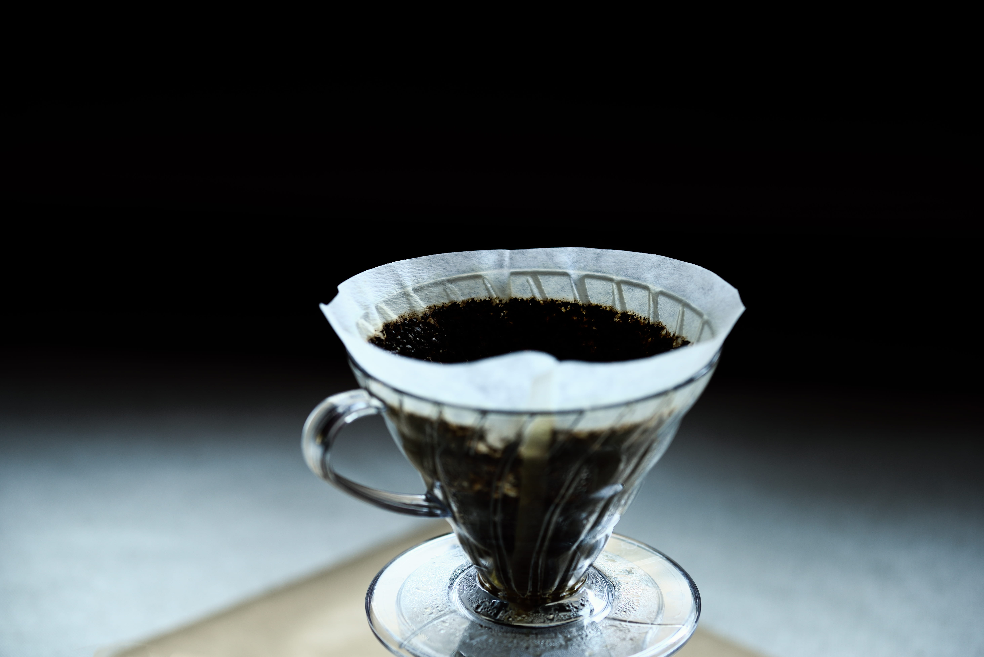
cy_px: 328
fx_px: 2133
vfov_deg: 17.5
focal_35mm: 78
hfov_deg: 26.0
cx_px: 492
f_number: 4
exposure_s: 1
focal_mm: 78
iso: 100
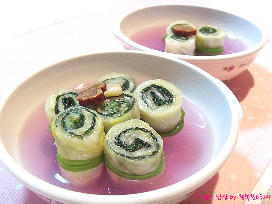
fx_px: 306
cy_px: 102
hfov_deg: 47.9
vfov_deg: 36.8
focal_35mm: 39
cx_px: 136
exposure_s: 1/20
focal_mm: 6.6
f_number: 3.5
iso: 400
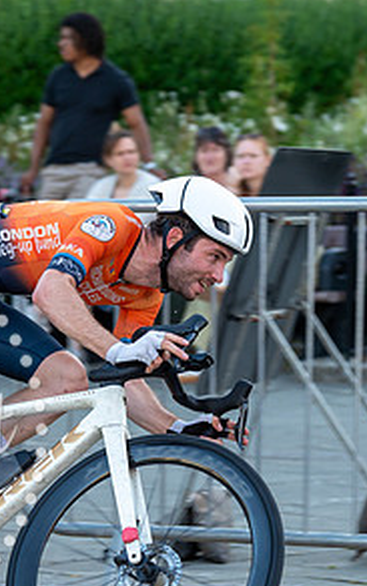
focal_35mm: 189
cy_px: 320
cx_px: 126
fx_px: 3019
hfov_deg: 7.0
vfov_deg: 11.1
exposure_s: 1/800
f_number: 3.2
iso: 500
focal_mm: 70
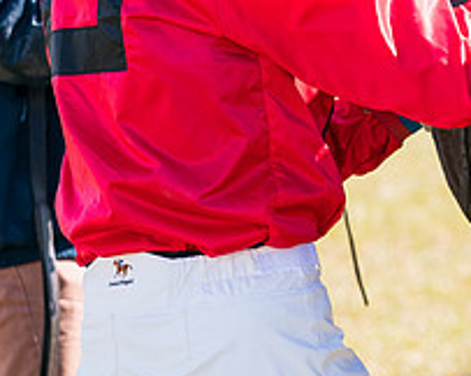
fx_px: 4596
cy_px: -46
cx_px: 493
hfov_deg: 5.8
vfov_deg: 4.7
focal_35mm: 330
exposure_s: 1/2000
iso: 400
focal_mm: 97
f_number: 4
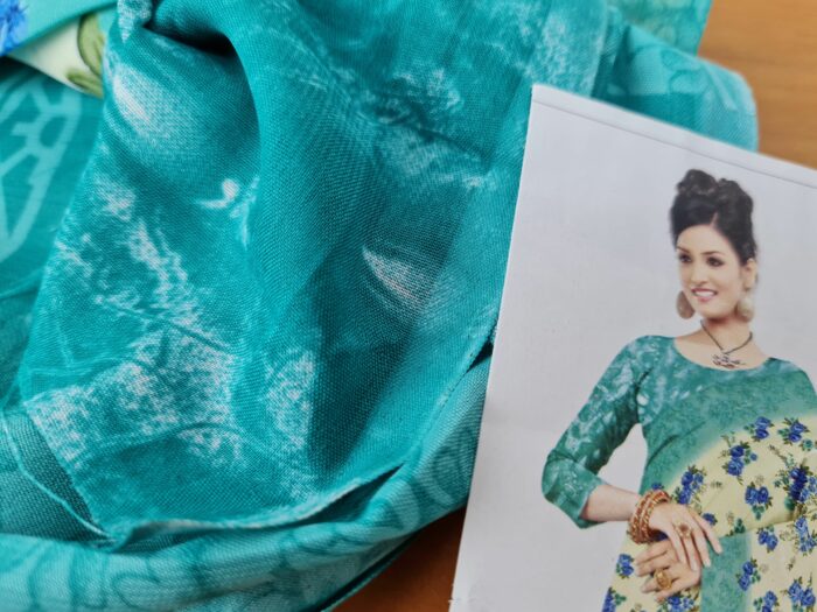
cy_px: 306
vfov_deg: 53.1
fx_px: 614
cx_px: 408
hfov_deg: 67.3
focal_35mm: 26
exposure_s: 1/120
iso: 80
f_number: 1.8
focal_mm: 5.4
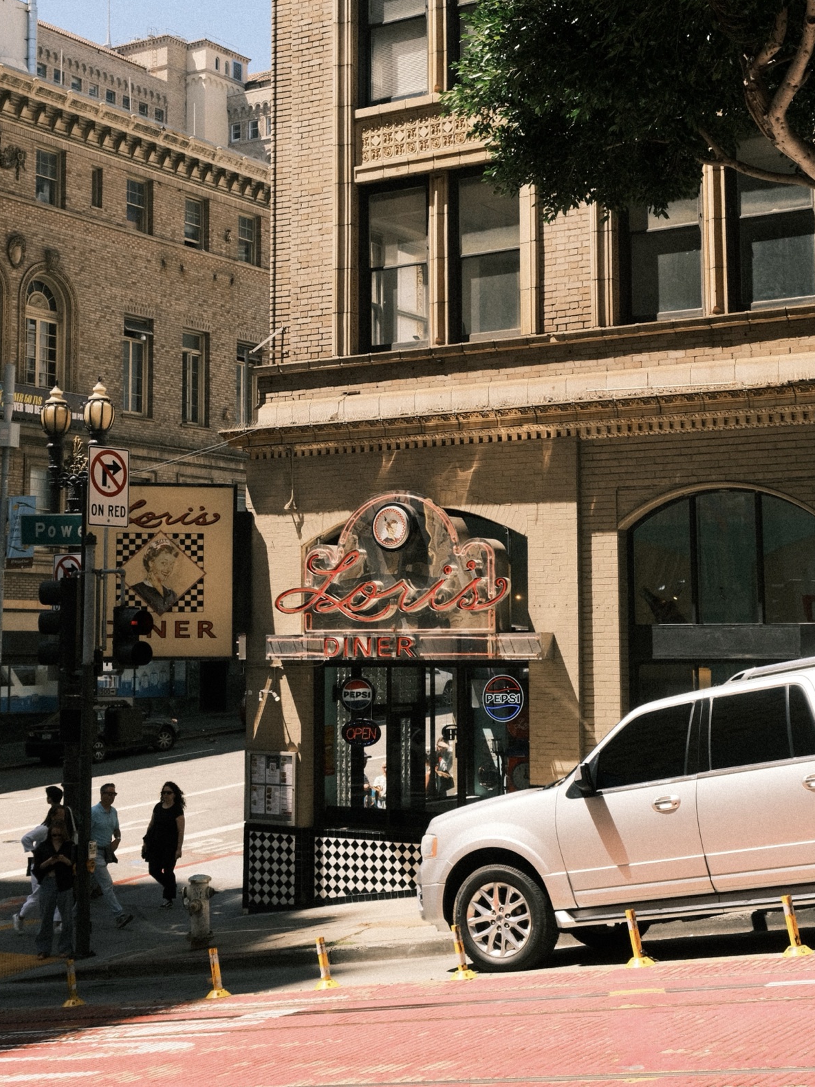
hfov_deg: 31.5
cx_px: 406
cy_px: 469
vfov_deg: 41.2
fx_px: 1444
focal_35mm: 46
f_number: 5.6
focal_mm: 27.7
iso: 640
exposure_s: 1/950
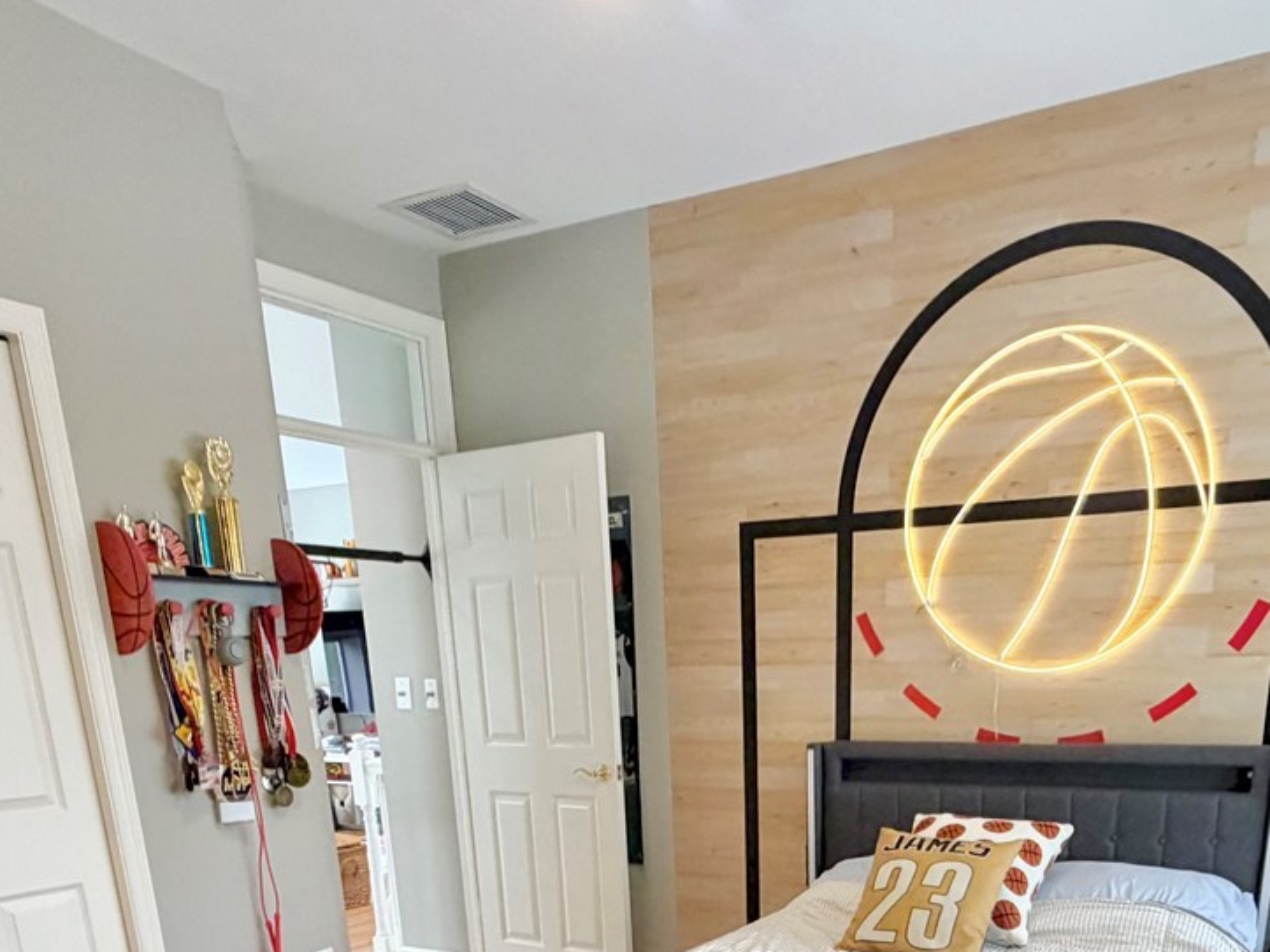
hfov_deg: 57.9
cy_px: 1028
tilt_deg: -18.6
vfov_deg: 38.3
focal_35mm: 31
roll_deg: +1.3
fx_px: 1137
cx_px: 761
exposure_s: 1/120
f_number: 2.2
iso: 320
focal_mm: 2.22
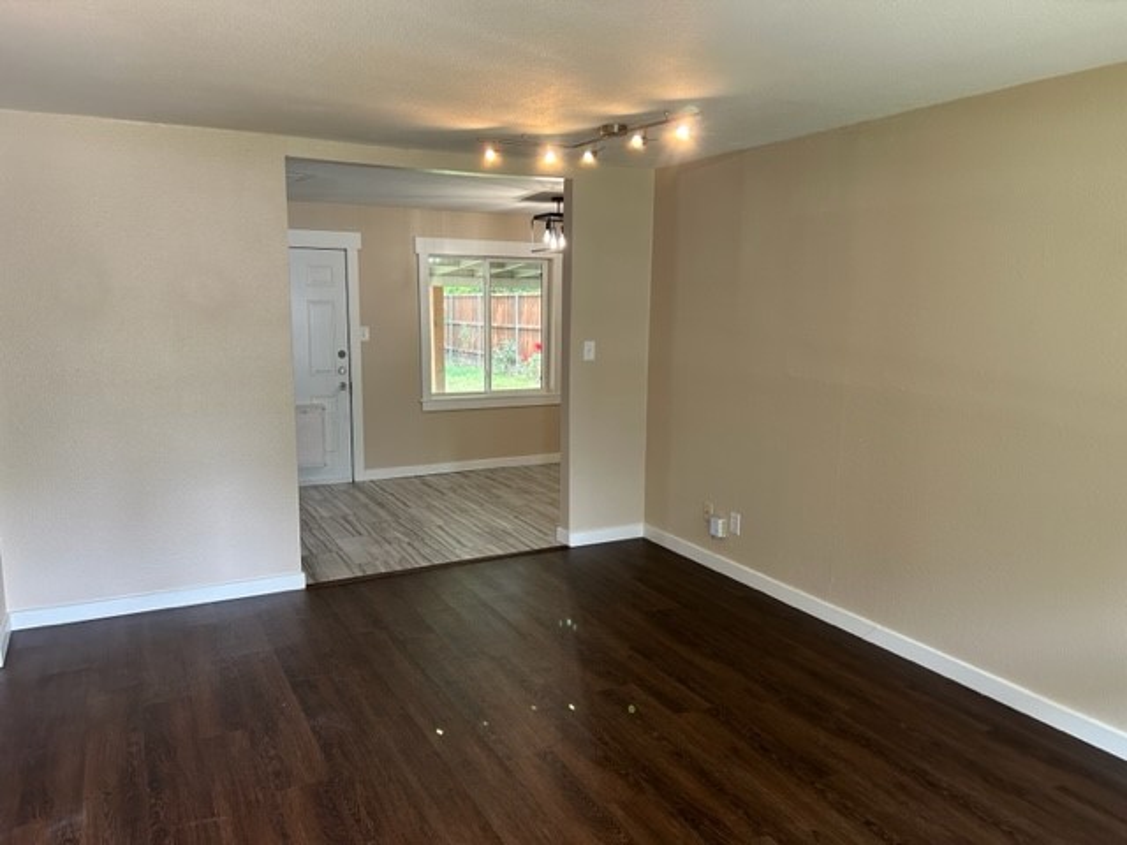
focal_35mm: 26
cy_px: 422
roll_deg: -0.2
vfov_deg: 53.1
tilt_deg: -7.1
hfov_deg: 67.3
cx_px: 564
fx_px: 846
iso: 125
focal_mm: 5.7
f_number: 1.5
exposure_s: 1/120
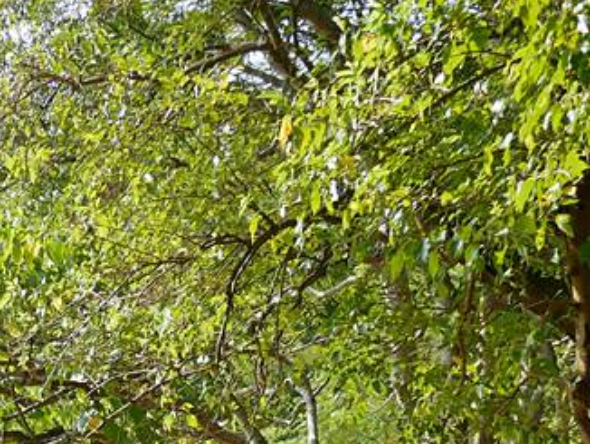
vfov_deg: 15.8
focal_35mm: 86
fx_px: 1467
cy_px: 662
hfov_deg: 21.5
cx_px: -63
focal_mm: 14
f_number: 3.2
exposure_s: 1/800
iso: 200
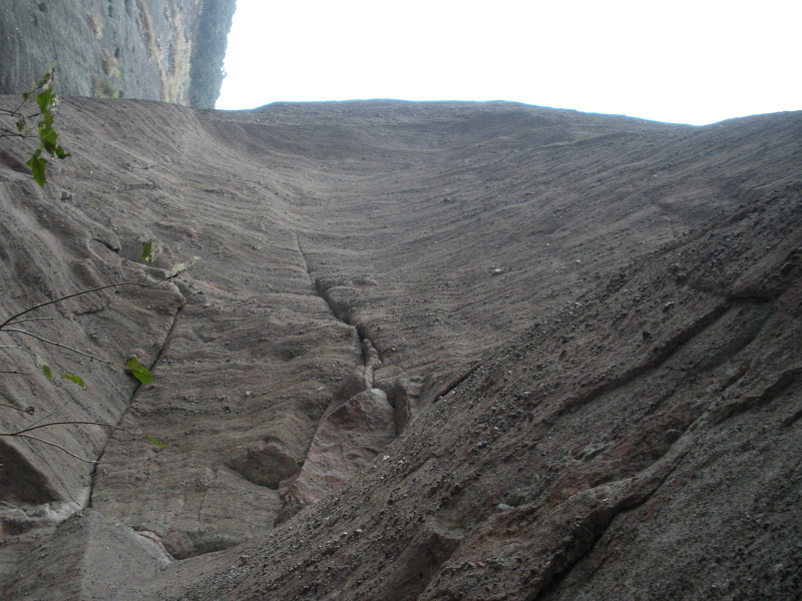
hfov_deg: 51.4
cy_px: 300
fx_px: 834
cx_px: 401
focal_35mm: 36
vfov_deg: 39.7
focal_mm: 6.3
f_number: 3.5
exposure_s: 1/60.7
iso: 243
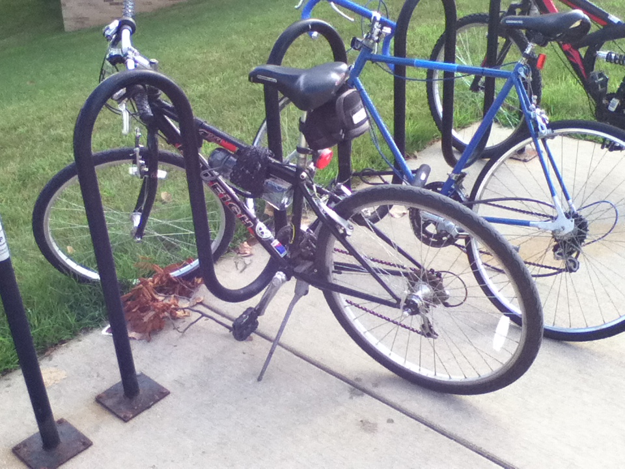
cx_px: 312
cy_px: 234
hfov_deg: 56.8
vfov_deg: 44.2
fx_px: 578
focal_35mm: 32
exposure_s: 1/377
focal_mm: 3.85
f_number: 2.4
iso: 80
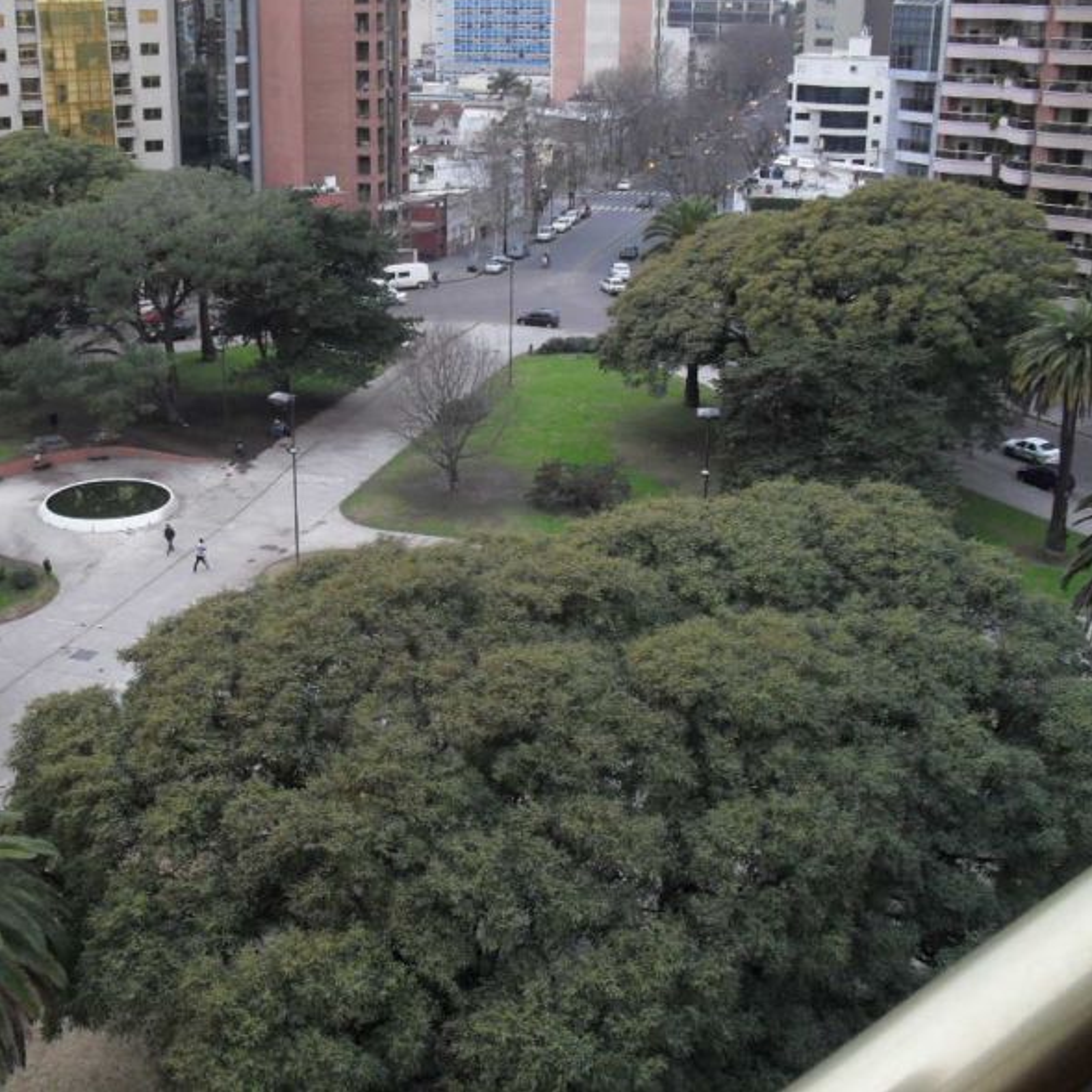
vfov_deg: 40.0
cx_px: 413
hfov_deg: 39.8
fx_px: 1499
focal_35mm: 42
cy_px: 538
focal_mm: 6.3
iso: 100
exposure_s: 1/45
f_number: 3.2
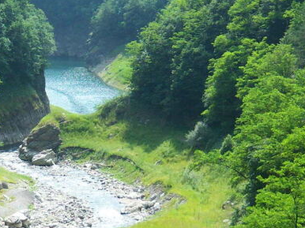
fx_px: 986
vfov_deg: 13.1
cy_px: 218
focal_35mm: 112
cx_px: 36
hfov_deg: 17.3
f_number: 2.8
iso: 80
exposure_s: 1/640
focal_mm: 7.5
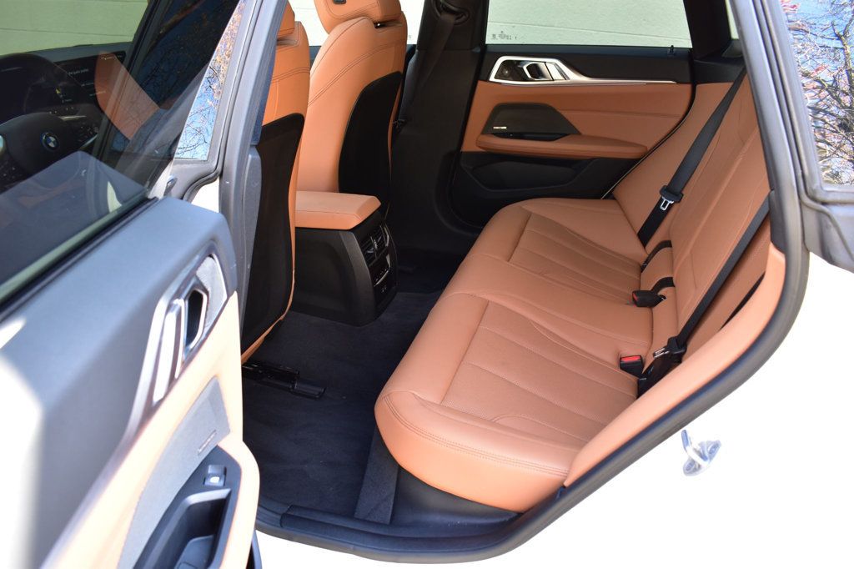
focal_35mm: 30
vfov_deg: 43.6
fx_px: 711
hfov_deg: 61.9
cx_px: 427
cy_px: 284
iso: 400
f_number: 6.3
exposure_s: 1/20
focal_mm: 20
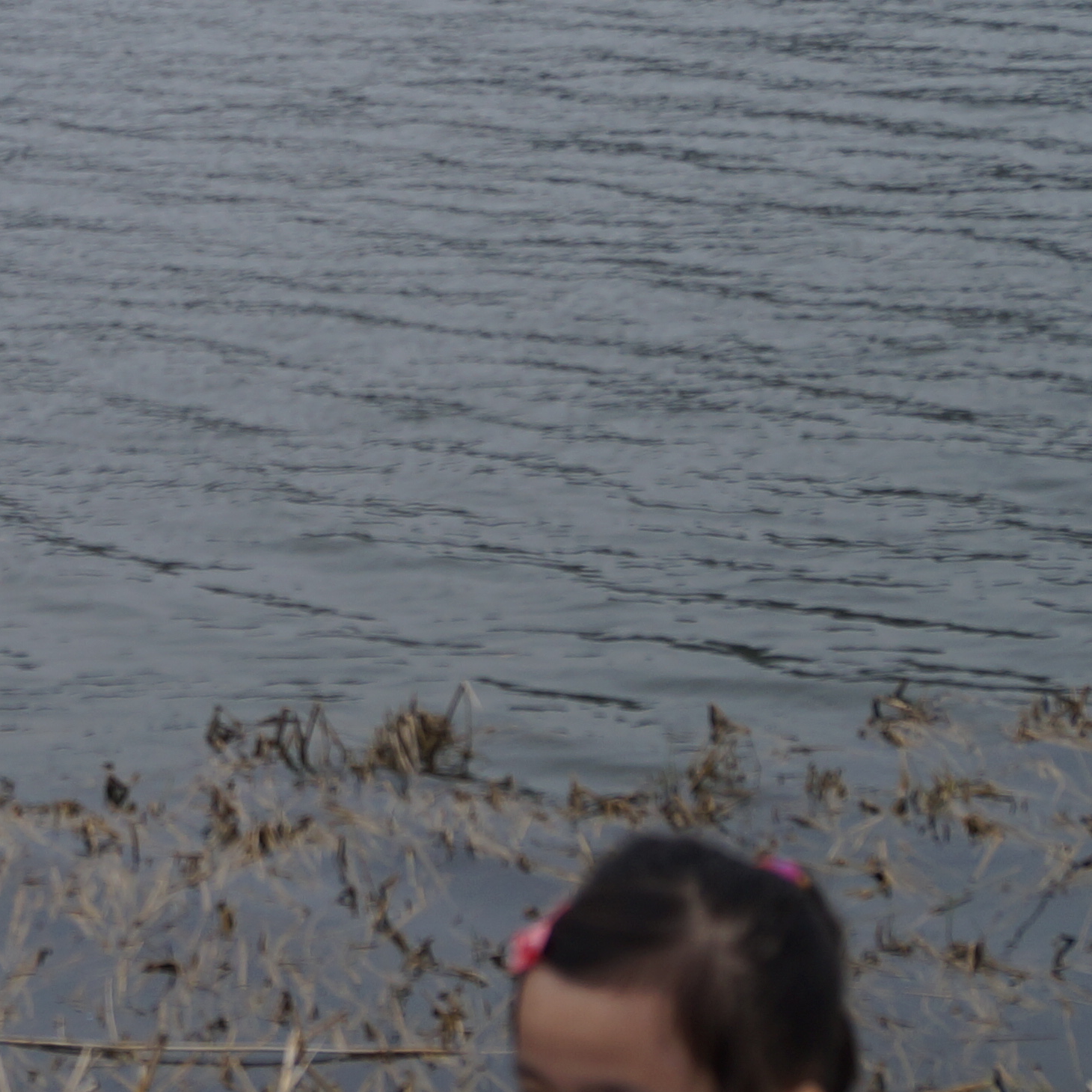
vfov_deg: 14.3
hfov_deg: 13.9
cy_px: 12
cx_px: -392
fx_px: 4283
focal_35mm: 120
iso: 100
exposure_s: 1/125
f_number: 6.3
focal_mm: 28
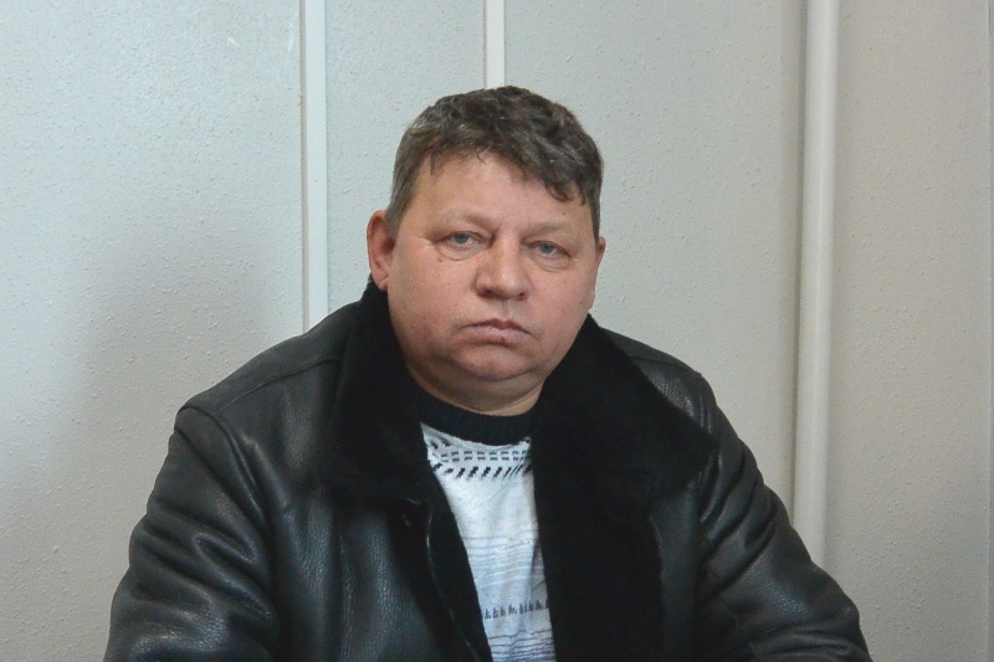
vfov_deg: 44.9
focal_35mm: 29
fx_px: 801
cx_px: 497
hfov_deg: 63.7
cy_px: 331
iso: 800
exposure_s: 1/60
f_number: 3.5
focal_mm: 11
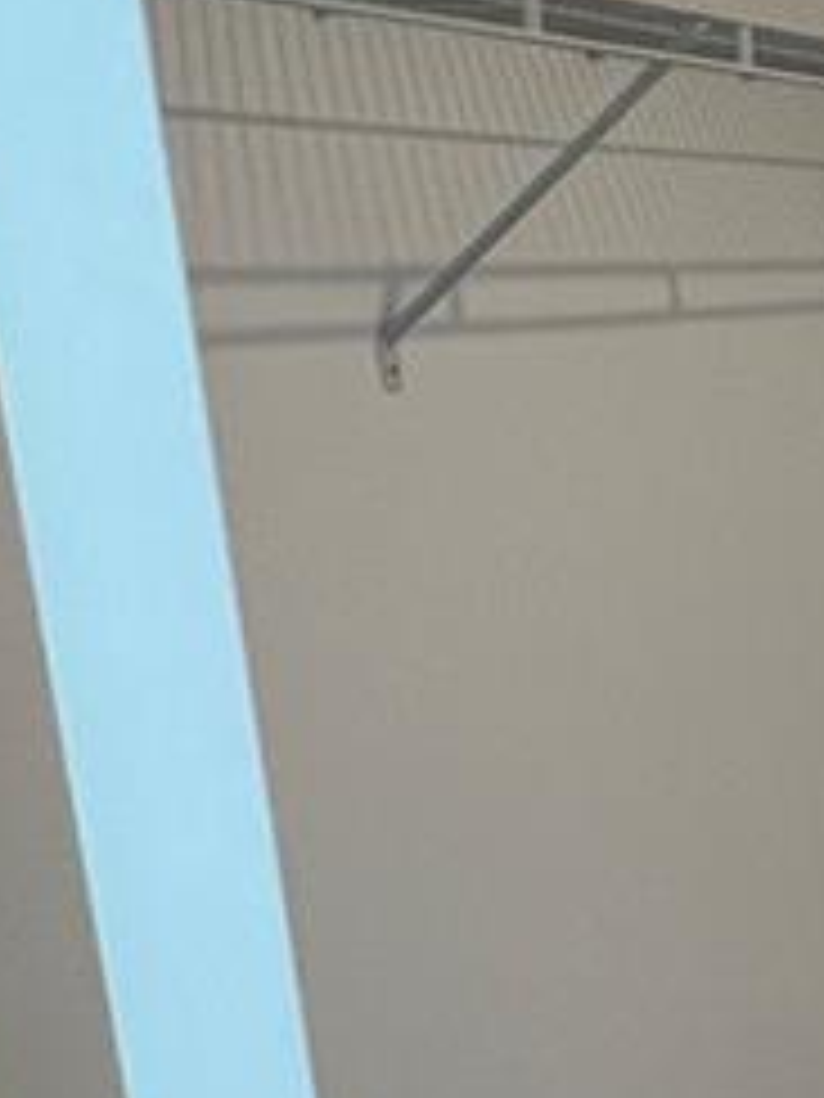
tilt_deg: -13.0
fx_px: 2031
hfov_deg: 15.1
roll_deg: -0.5
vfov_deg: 30.0
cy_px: 760
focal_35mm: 64
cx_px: 1909
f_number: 1.8
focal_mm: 1.57
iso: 250
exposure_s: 1/120
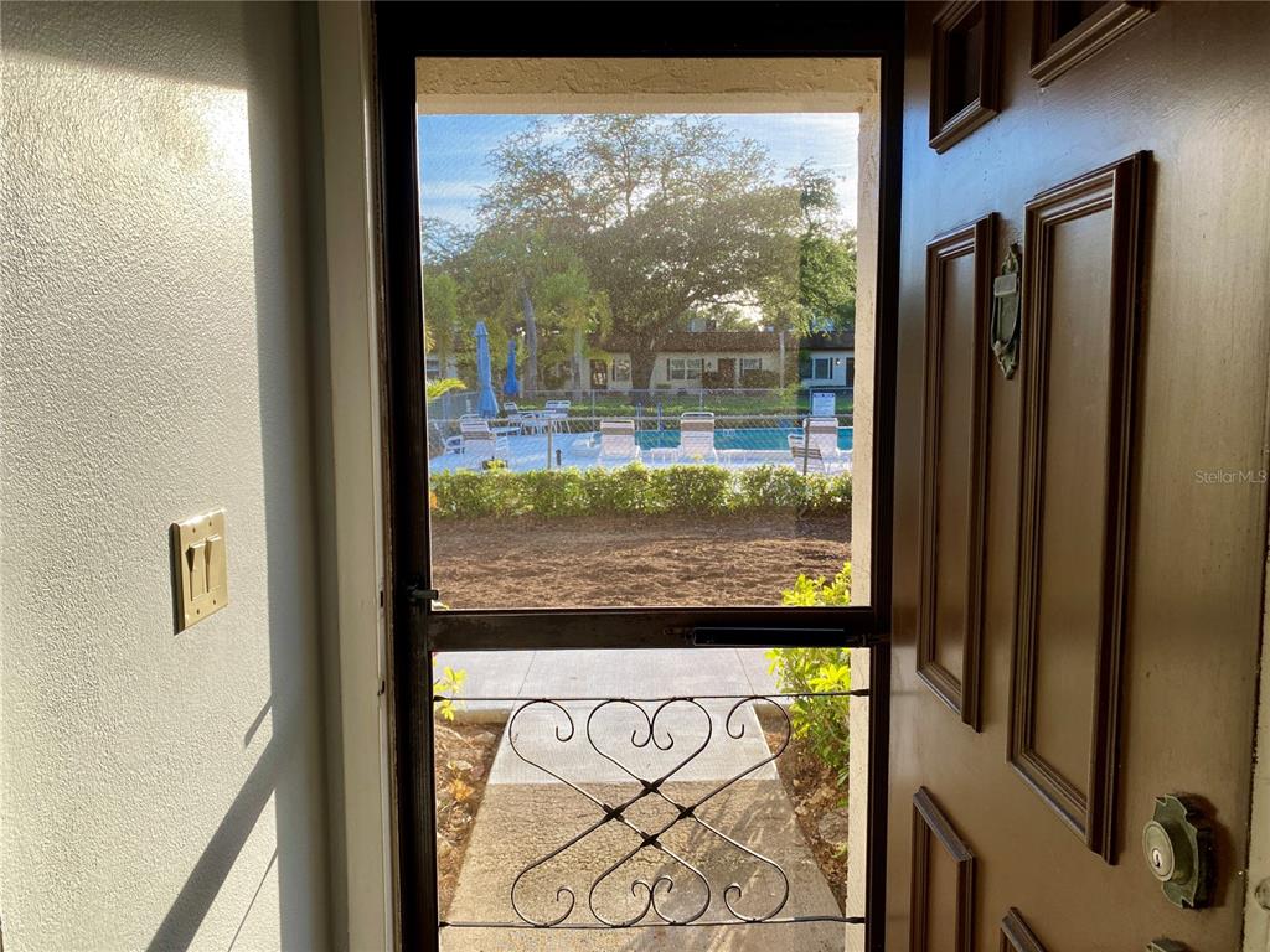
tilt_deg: -4.7
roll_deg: +0.4
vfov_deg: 53.1
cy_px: 476
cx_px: 635
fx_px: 954
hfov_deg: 67.3
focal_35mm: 26
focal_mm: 4.25
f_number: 1.8
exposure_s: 1/715
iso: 32
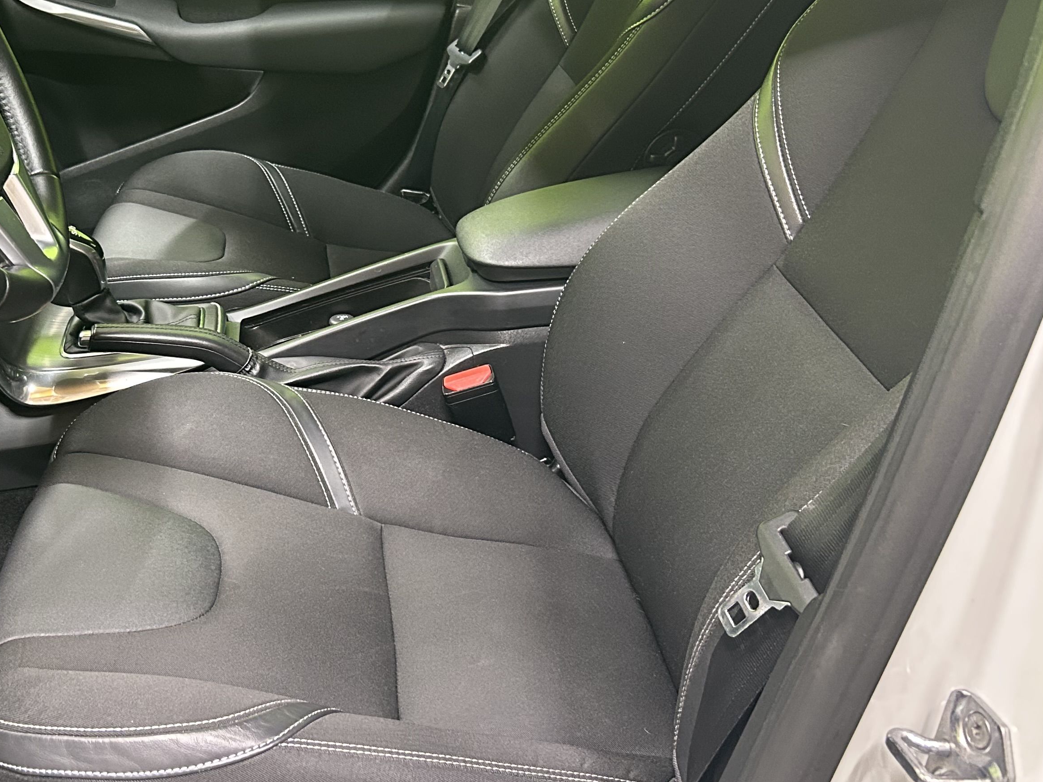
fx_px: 1356
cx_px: 247
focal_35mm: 45
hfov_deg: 40.7
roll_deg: +2.3
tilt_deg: -23.8
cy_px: 303
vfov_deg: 32.1
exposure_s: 1/50
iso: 500
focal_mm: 5.7
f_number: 1.5
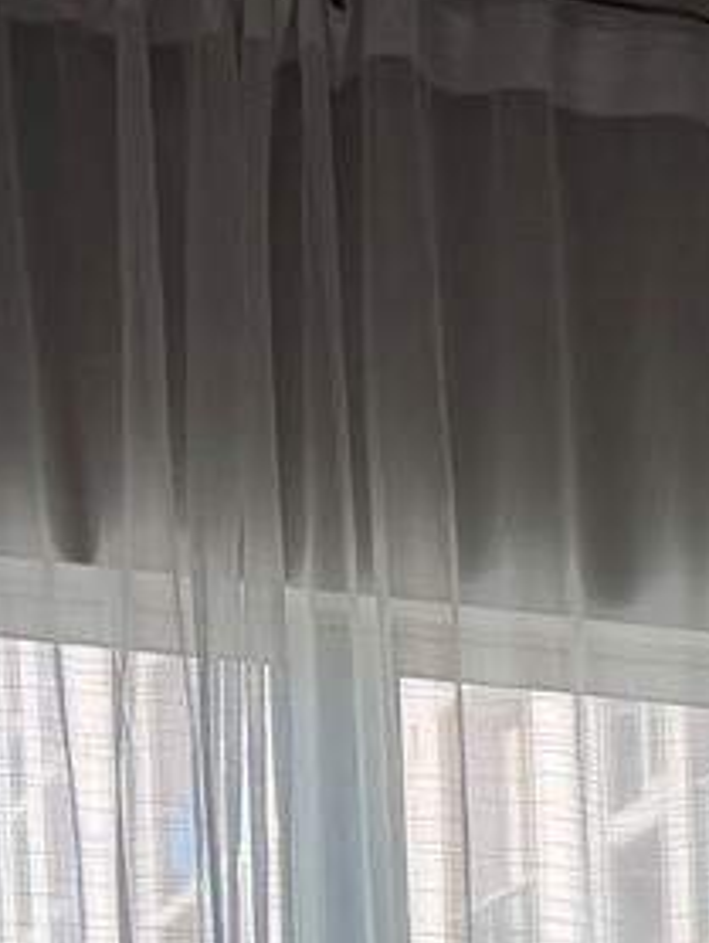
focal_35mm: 138
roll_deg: -0.5
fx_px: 3763
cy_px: 1981
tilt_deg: -7.7
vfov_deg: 12.3
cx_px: 1574
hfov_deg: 9.8
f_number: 1.78
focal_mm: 6.76
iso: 80
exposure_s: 1/453
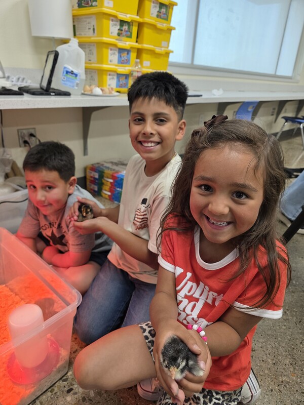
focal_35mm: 23
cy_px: 202
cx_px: 152
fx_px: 269
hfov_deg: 58.9
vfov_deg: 73.9
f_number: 1.7
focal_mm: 6.3
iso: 160
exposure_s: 1/120
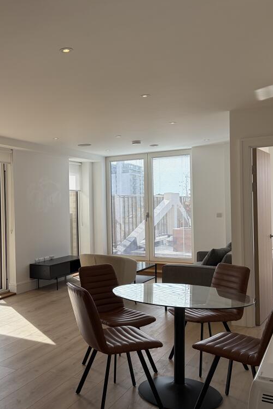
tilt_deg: +0.3
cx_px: 34
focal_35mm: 37
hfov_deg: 34.2
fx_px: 421
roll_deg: +1.4
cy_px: 207
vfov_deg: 51.9
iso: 64
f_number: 1.6
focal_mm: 5.96
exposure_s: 1/1117
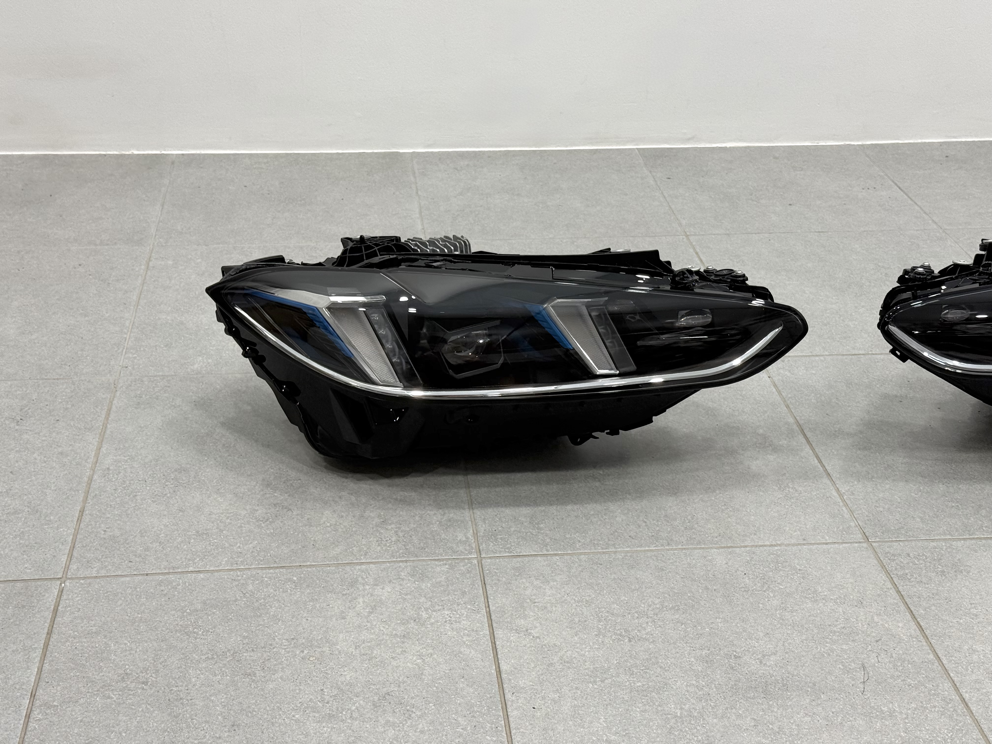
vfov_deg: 30.3
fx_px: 1376
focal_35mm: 48
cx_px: 496
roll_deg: -1.1
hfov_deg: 39.7
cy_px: 372
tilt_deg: -28.7
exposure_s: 1/402
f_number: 1.78
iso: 80
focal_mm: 6.76
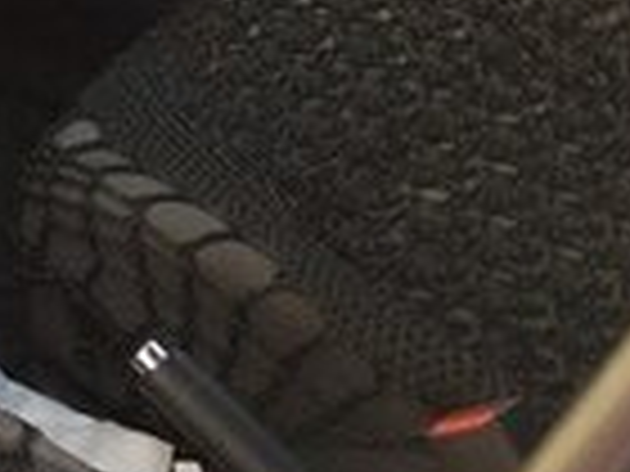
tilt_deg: -33.4
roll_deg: +4.9
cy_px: 70
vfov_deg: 10.8
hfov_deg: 12.5
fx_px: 2493
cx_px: -662
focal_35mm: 137
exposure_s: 1/100
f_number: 2.2
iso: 50
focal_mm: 4.15
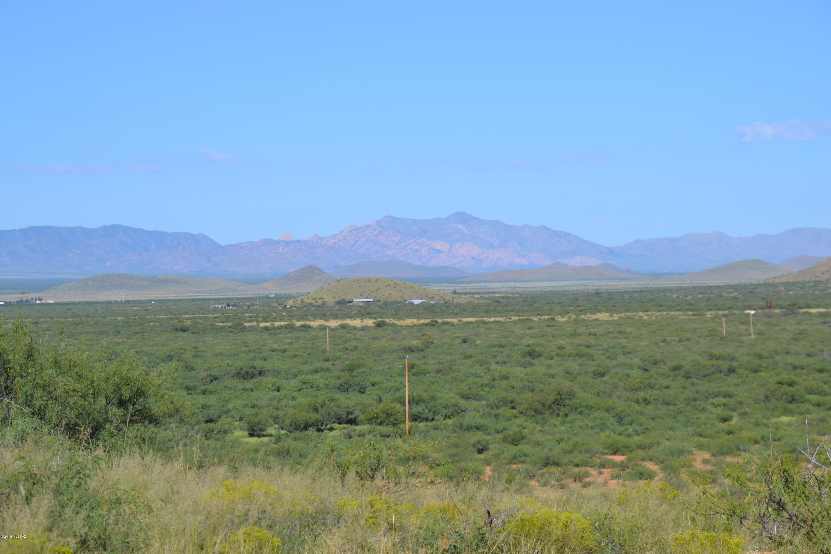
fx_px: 2597
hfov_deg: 18.2
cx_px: 416
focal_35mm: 112
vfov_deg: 12.2
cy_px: 277
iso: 100
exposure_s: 1/500
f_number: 5.6
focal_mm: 75
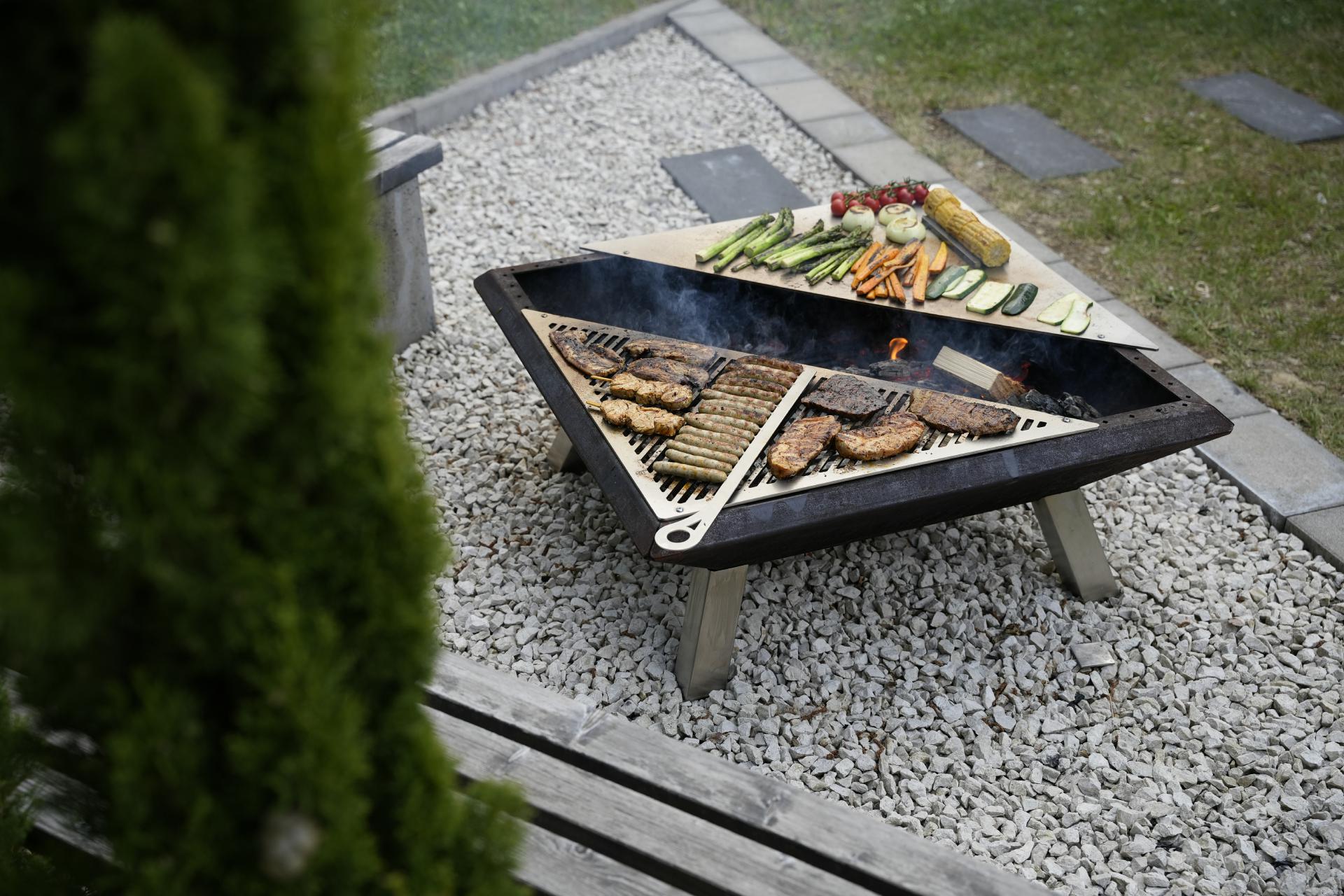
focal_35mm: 45
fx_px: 1691
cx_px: 672
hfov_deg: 43.3
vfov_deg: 29.7
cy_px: 448
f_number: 3.5
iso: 250
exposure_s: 1/250
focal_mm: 45.3
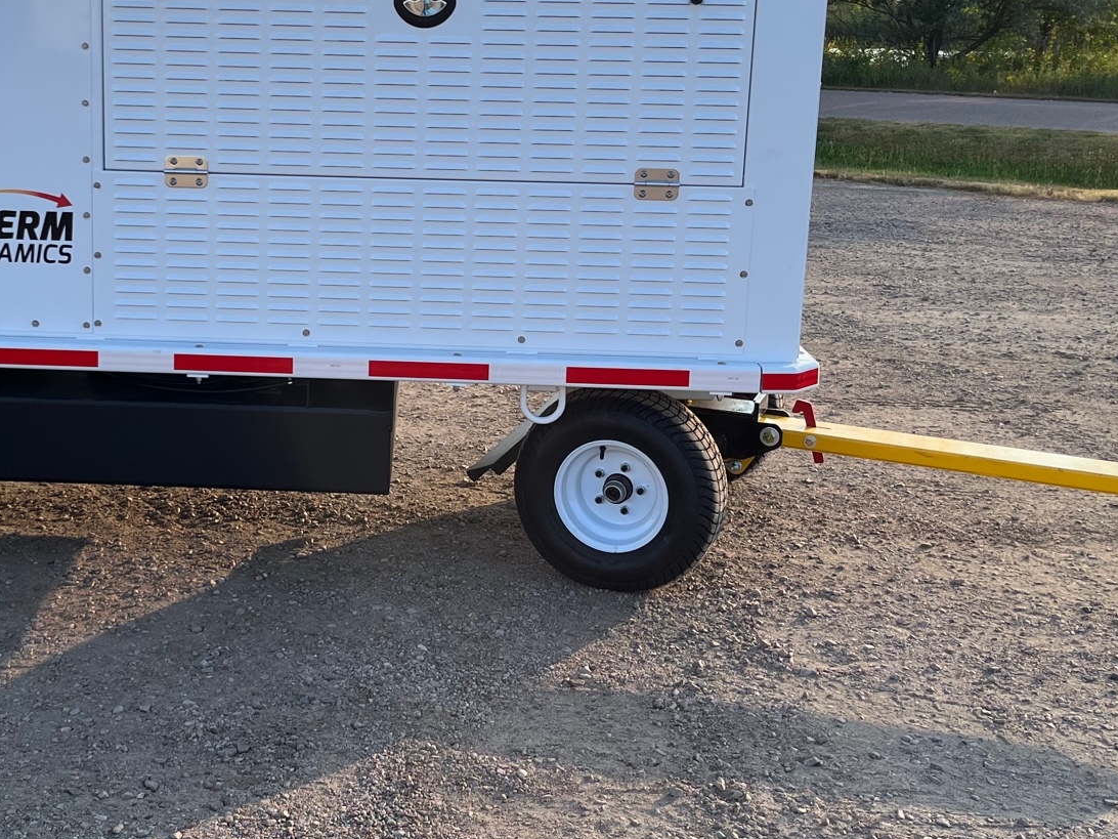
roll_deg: +0.1
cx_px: 357
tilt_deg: -11.4
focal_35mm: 48
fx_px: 1550
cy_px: 290
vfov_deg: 30.1
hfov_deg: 39.1
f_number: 1.6
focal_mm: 5.1
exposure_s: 1/1355
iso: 50
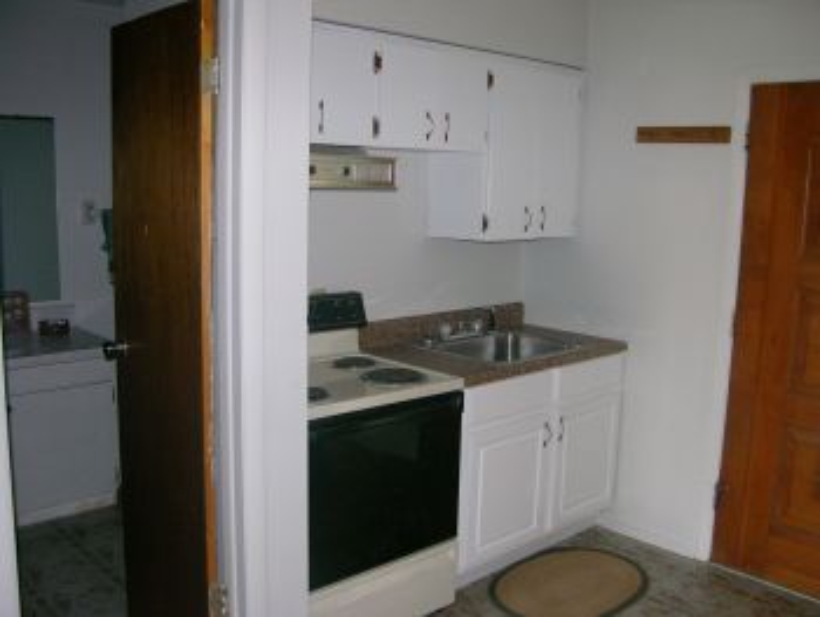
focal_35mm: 35
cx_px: 410
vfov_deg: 40.7
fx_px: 830
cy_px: 308
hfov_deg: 52.6
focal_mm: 8.9
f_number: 2.8
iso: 200
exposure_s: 1/60.1
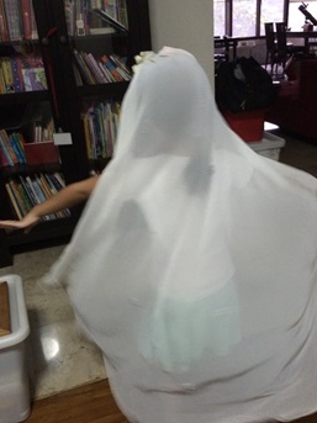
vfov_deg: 52.6
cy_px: 224
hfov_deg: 40.7
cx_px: 167
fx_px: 428
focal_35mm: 35
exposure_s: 1/15
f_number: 2.2
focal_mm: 4.12
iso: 400
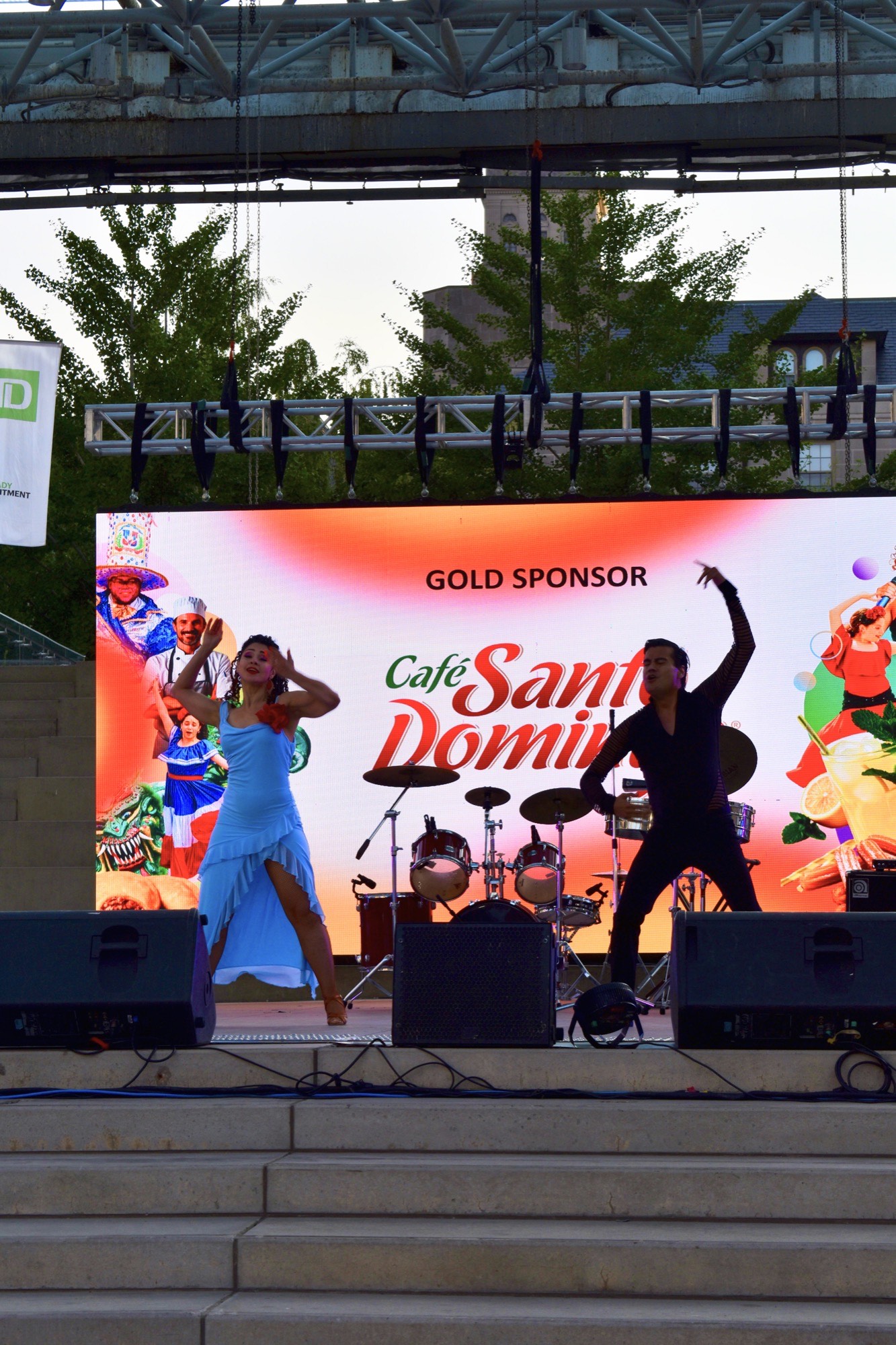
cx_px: 448
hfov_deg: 16.6
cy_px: 672
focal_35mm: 82
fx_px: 3080
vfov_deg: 24.6
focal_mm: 55
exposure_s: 1/250
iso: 100
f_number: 8
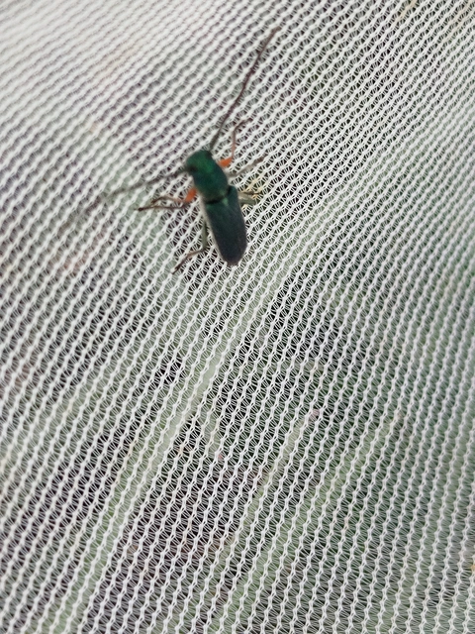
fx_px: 604
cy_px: 317
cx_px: 238
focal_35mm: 33
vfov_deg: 55.4
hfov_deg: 42.9
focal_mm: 5.31
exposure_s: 1/100
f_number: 1.7
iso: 64
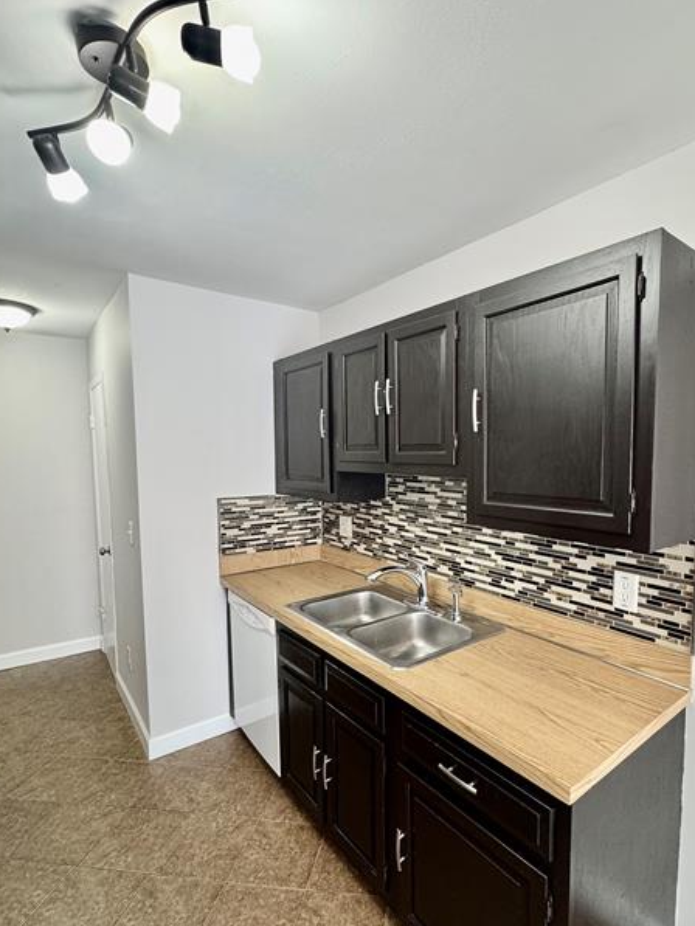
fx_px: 482
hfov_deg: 71.2
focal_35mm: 18
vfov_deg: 87.6
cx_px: 402
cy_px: 492
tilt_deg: -4.2
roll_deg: +0.8
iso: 160
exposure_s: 1/60
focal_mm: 2.22
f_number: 2.2
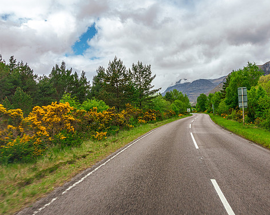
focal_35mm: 28
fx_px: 224
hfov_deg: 61.5
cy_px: 105
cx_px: 166
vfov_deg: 51.5
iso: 125
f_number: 7.1
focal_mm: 8.8
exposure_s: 1/160
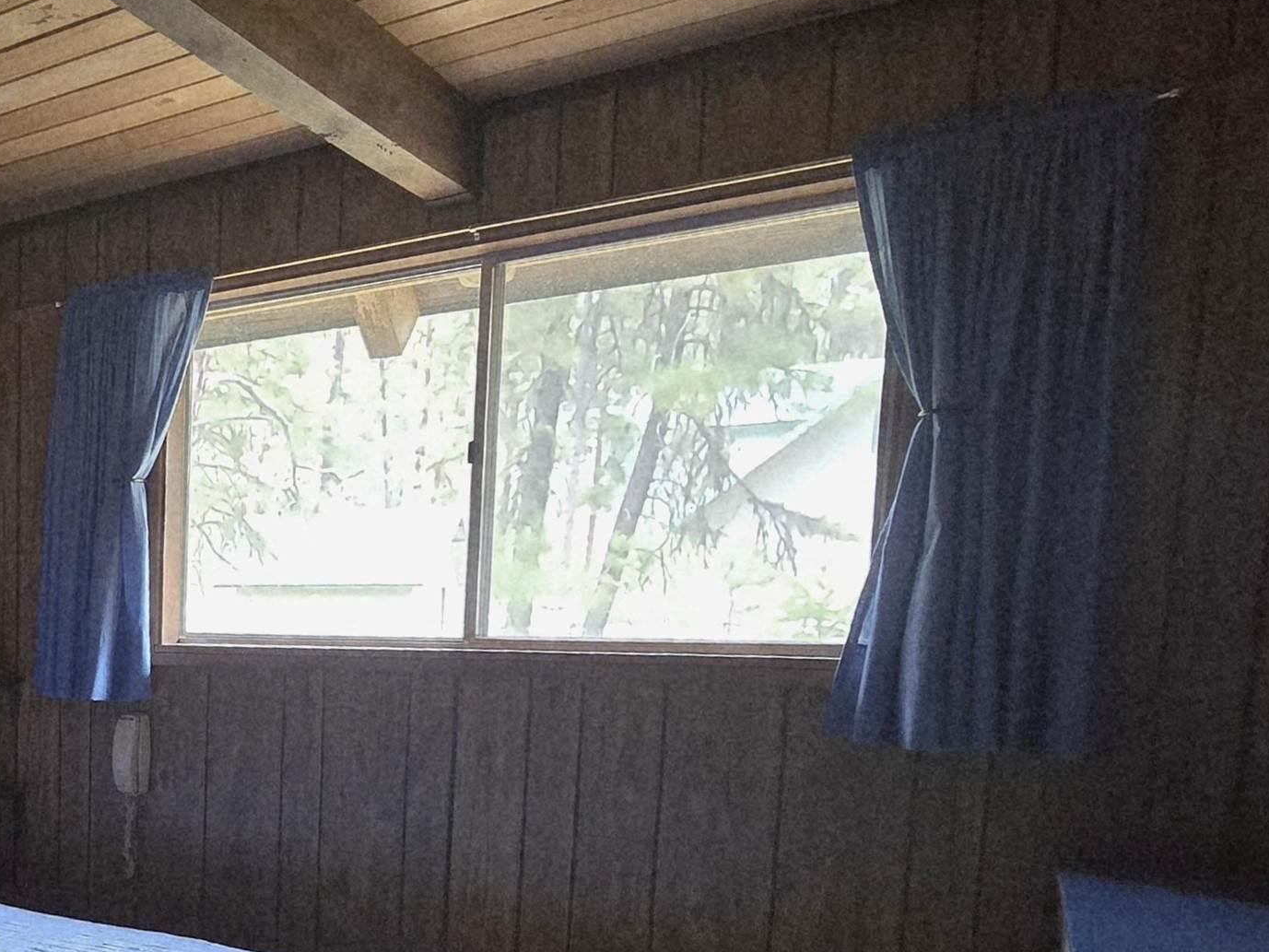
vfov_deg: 45.9
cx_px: -82
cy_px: 753
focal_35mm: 29
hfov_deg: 47.4
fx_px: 1063
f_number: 2.2
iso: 1000
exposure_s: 1/60.2
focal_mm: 2.2
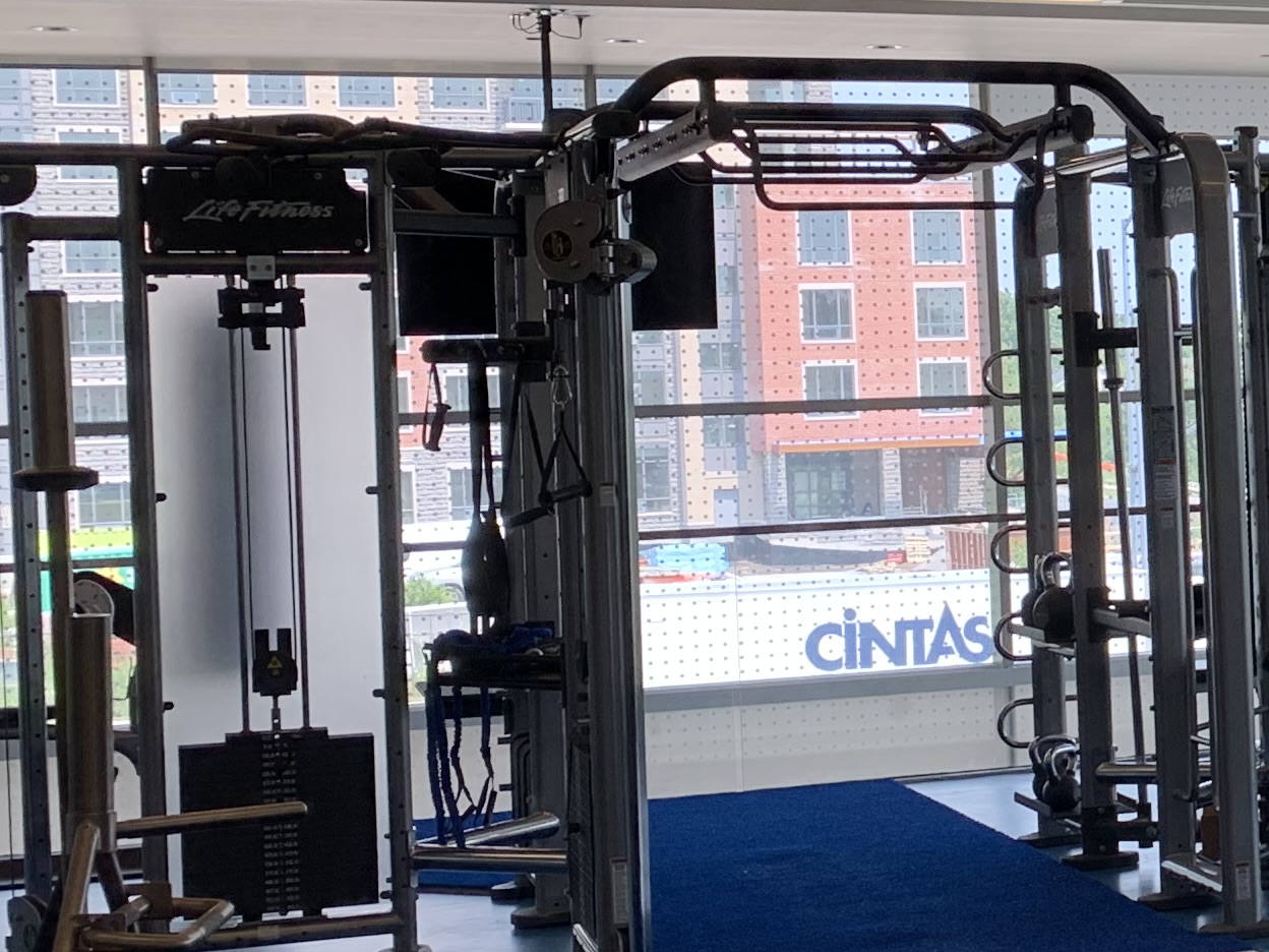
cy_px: 440
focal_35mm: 84
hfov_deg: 20.5
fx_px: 3079
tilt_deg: -2.0
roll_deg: +1.9
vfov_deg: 17.6
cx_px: 1806
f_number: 1.8
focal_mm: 4.25
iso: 25
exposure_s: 1/202
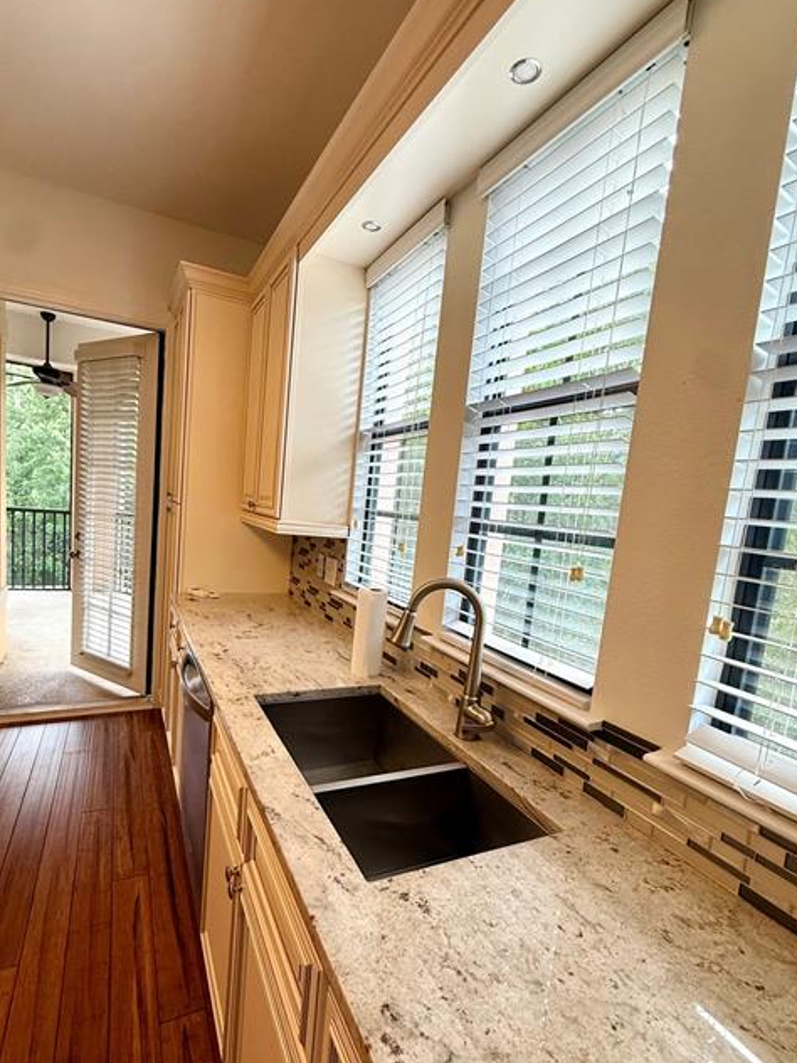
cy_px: 570
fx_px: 522
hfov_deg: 74.6
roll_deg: -5.7
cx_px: 363
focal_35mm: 17
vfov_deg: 90.9
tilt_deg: -6.8
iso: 125
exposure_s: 1/120
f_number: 2.2
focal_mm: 2.22
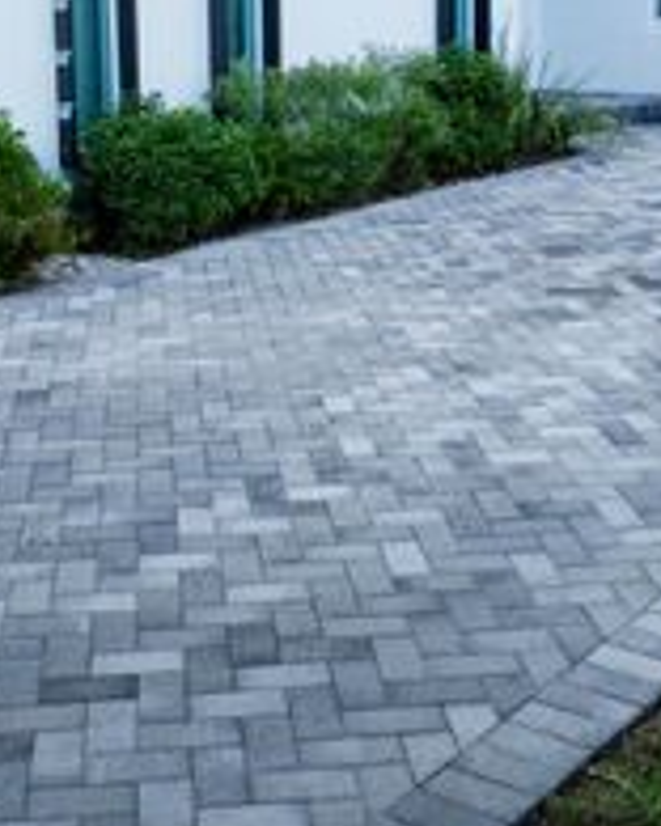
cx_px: 284
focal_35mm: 60
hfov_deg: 25.4
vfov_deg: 30.7
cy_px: 165
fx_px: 1467
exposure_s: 1/320
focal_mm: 12.29
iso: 420
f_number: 2.8
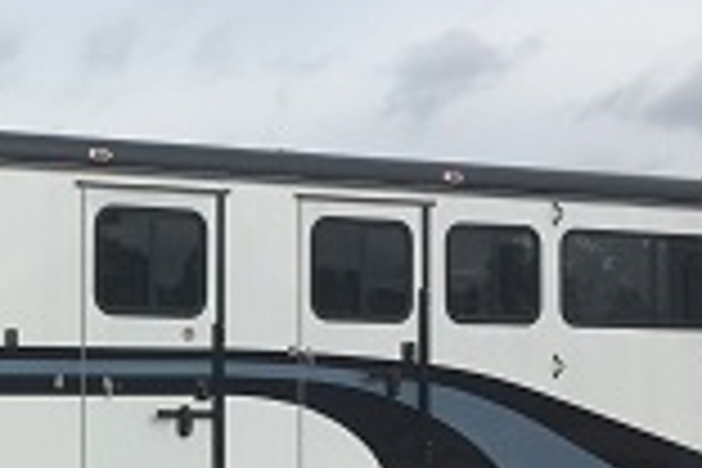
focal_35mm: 77
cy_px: 439
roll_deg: +1.5
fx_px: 1501
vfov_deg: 17.4
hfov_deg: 24.0
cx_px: -137
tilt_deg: -1.5
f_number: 2.2
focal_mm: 4.15
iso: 32
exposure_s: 1/1799
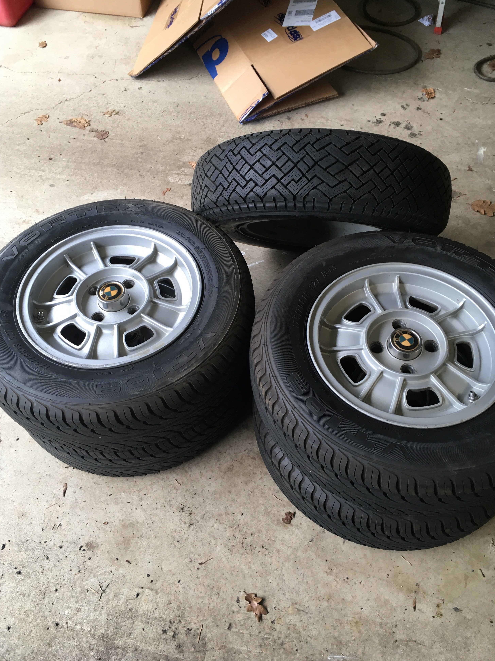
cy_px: 336
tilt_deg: -54.1
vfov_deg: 60.0
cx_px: 246
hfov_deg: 46.8
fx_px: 572
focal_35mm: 30
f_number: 2.2
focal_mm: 4.15
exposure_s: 1/40
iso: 25
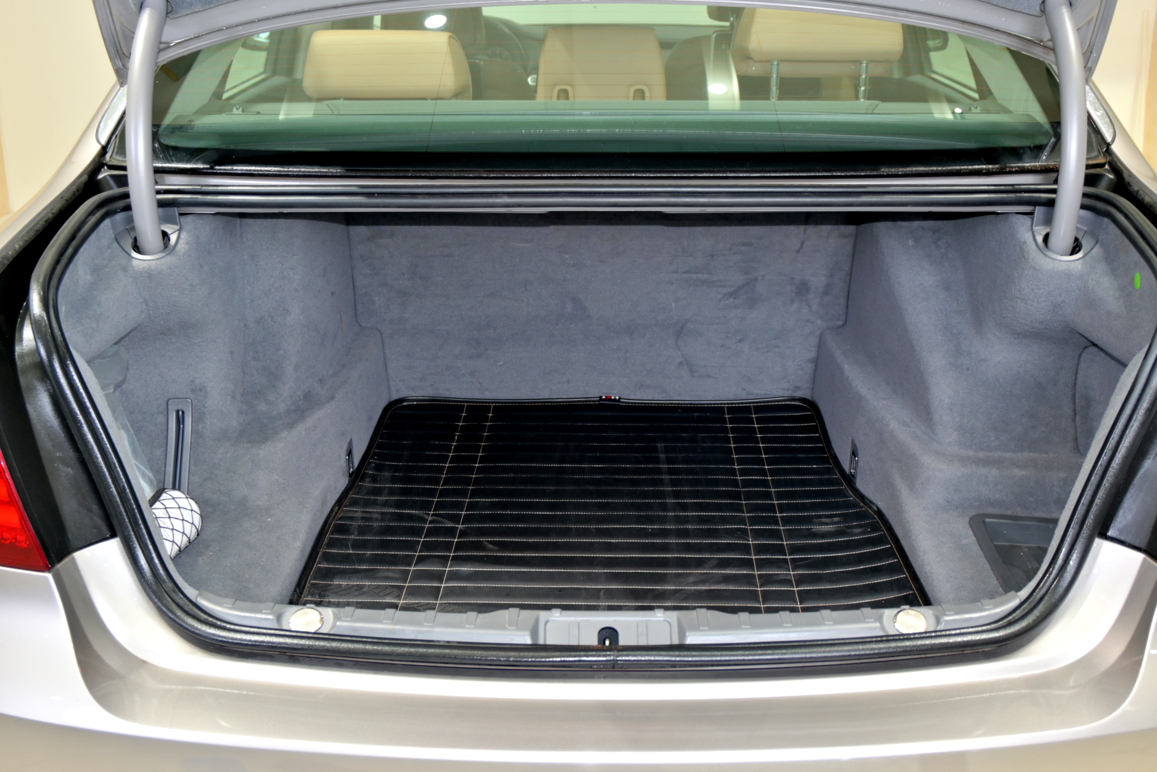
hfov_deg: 46.4
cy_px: 386
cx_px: 578
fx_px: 1350
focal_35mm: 42
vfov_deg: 31.9
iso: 125
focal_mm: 28
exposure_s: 1/20
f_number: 4.5
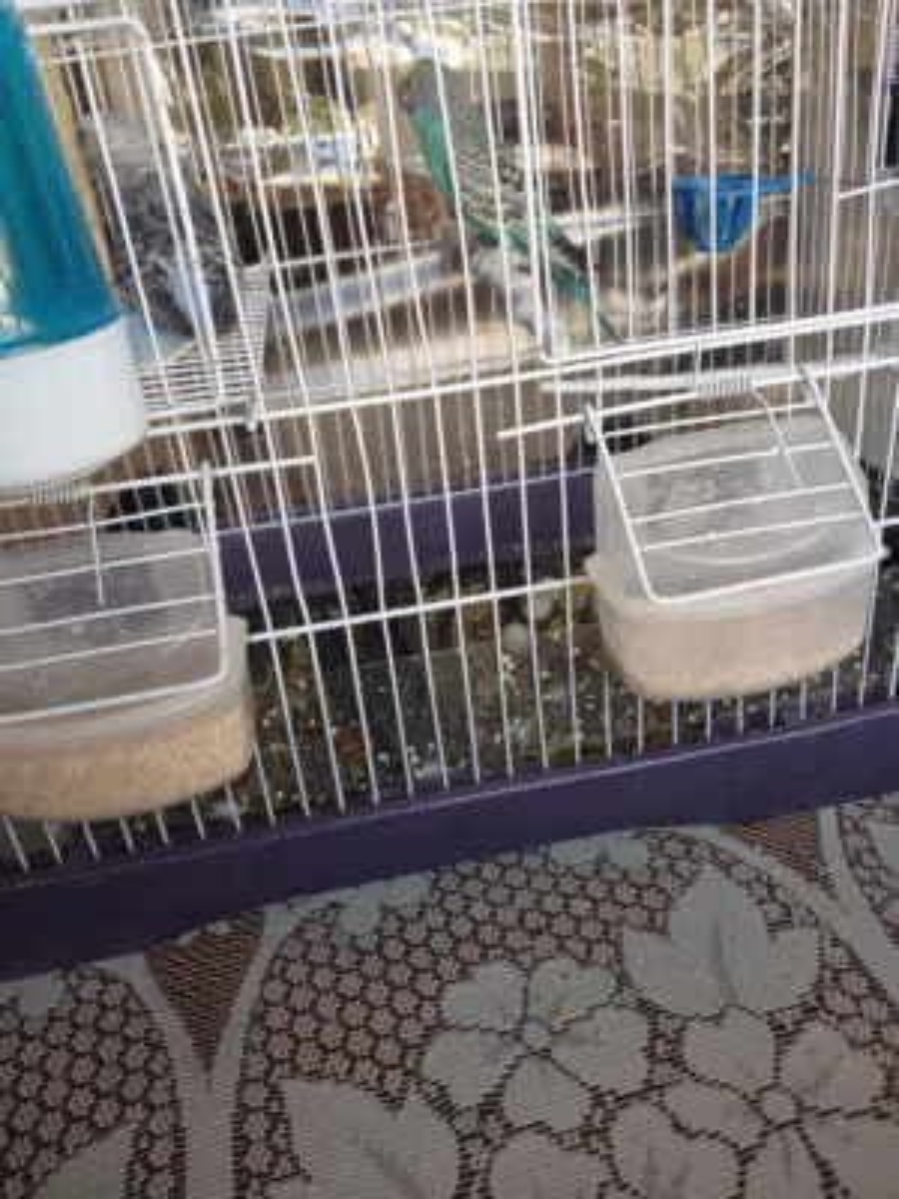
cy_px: 600
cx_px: 450
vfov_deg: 65.3
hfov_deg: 51.4
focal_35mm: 27
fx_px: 935
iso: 160
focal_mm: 4
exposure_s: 1/50
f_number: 1.8
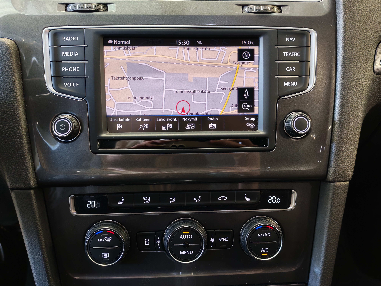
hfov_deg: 58.4
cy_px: 143
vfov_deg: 45.4
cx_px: 190
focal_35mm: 31
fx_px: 341
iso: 1600
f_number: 1.9
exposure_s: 1/50
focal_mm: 6.12
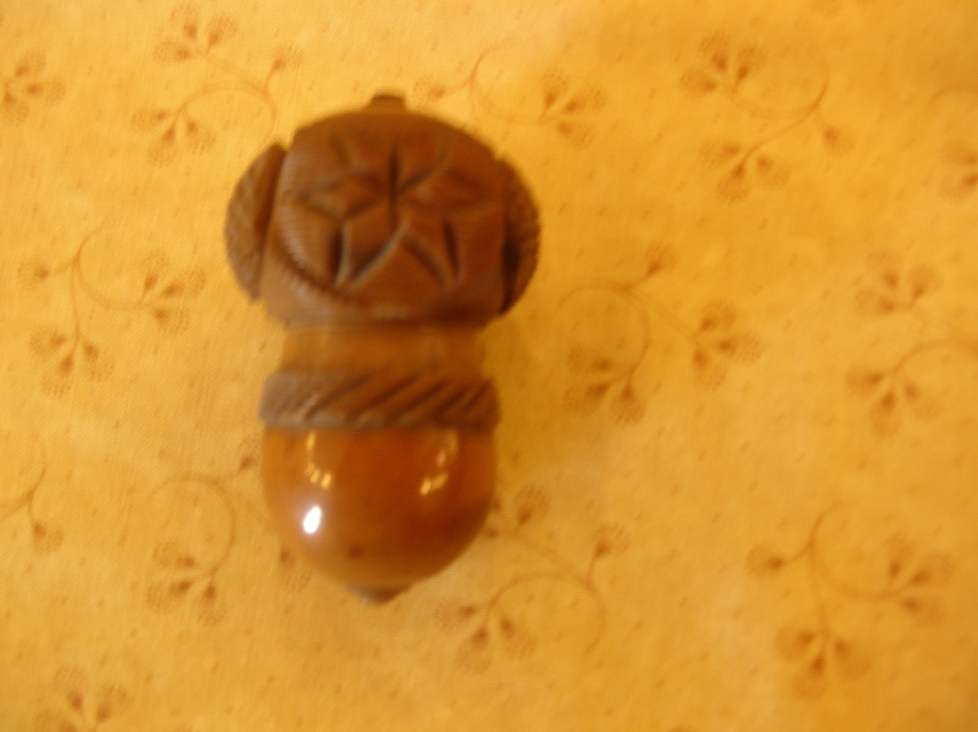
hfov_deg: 51.4
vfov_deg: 39.6
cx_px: 489
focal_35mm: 36
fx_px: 1016
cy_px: 366
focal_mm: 6
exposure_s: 1/3.8
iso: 61
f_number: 2.7
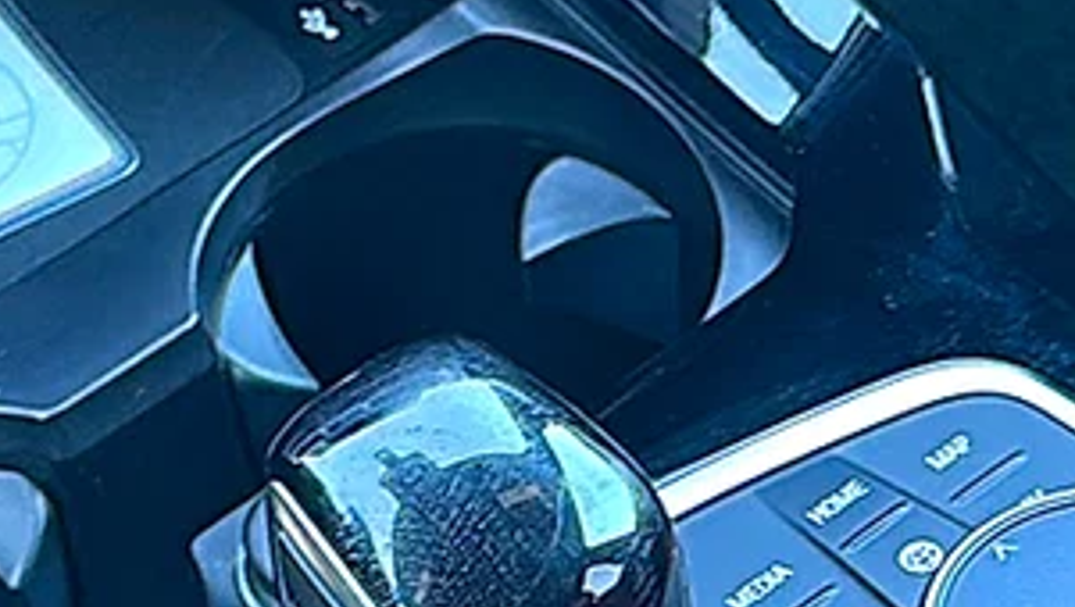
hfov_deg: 17.2
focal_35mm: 124
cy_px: 862
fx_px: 3538
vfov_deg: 9.6
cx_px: 700
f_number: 1.78
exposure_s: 1/40
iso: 80
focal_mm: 6.86
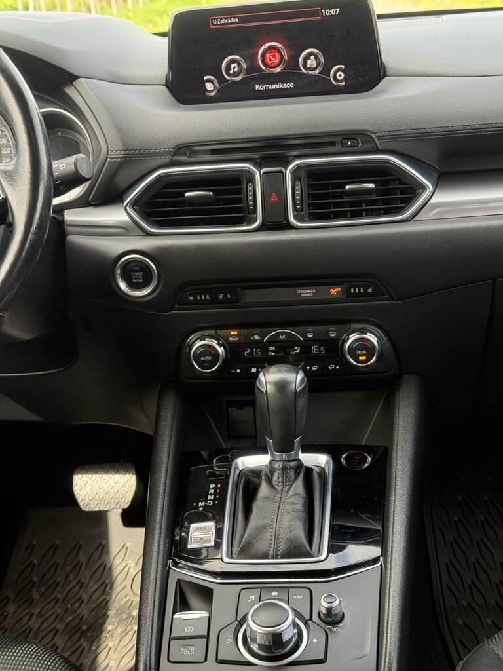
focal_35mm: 48
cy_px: 336
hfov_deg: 30.3
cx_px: 252
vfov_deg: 39.7
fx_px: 930
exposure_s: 1/206
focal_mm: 6.76
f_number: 1.78
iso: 125
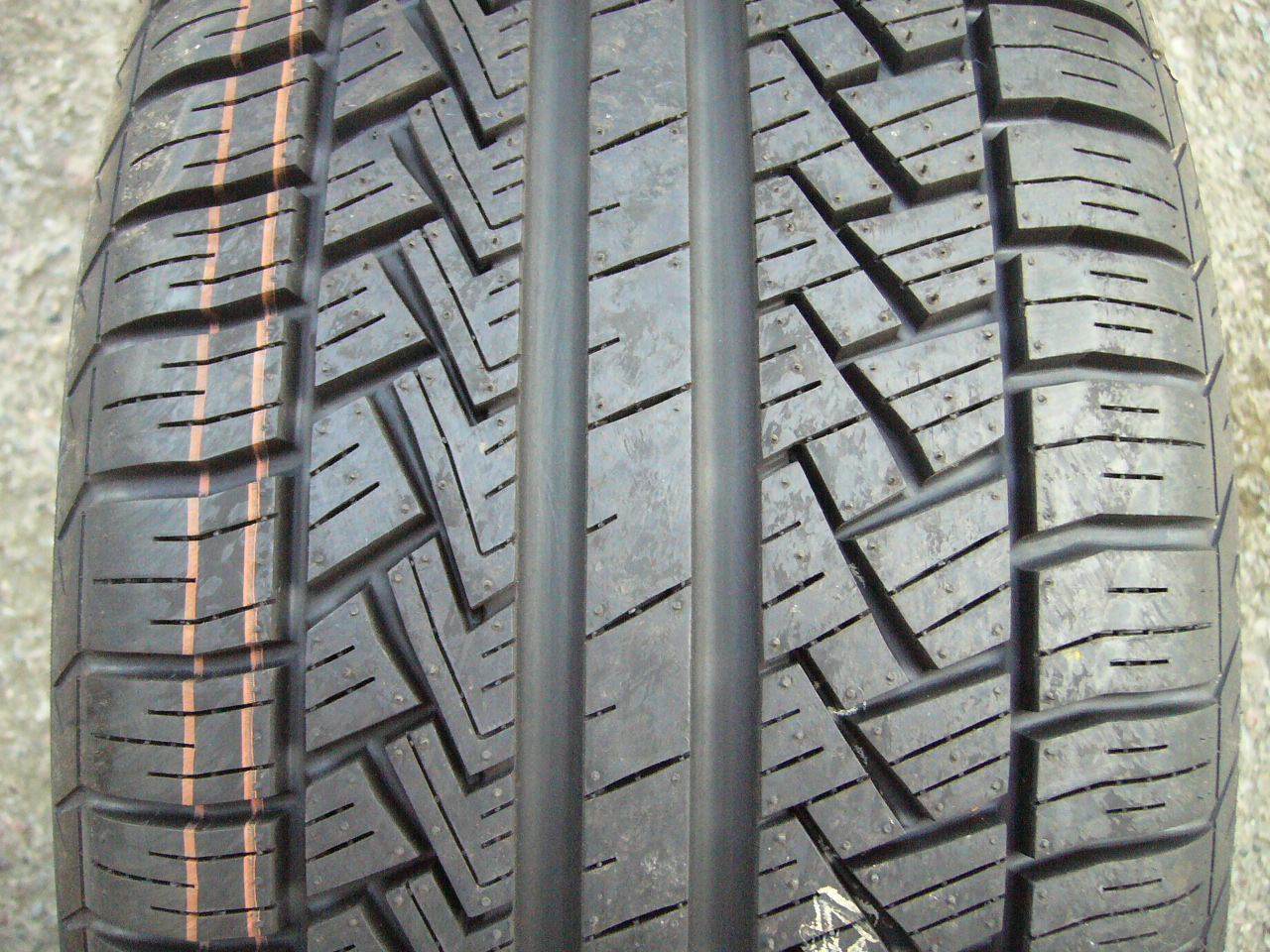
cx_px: 635
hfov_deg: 52.6
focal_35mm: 35
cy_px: 476
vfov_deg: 40.7
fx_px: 1284
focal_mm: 5.8
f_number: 2.8
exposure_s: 1/100
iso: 400
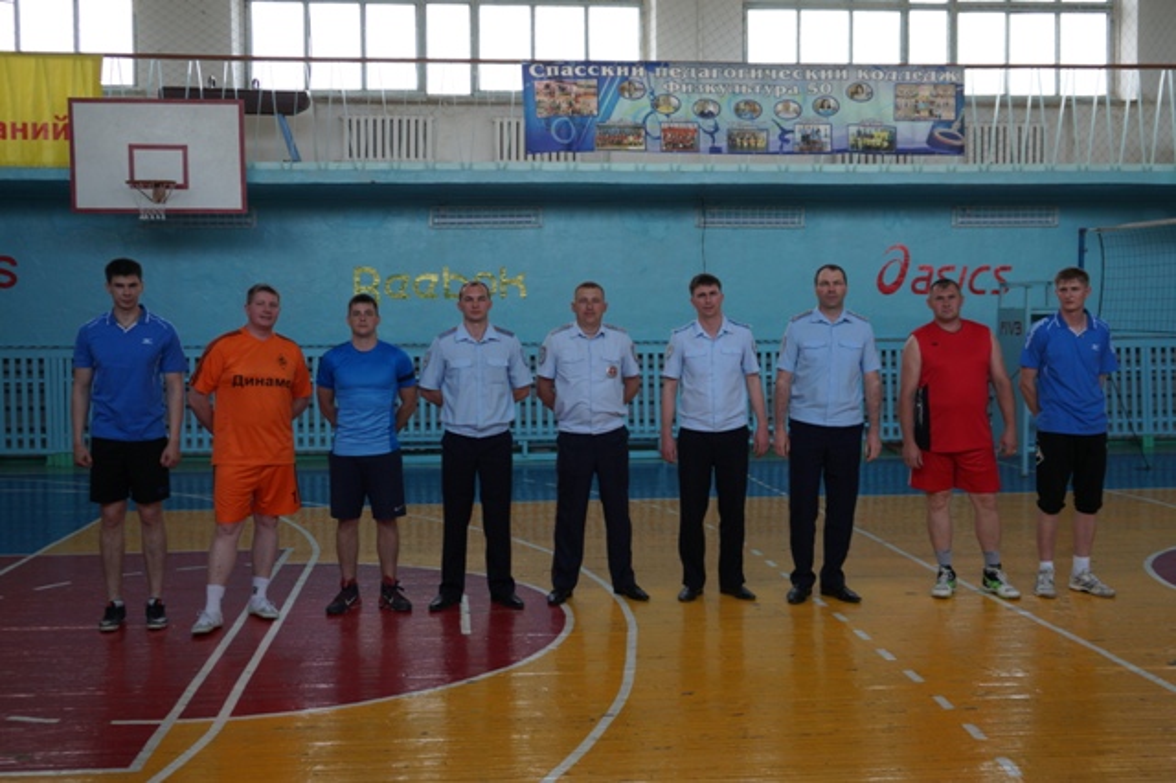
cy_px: 392
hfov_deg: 51.3
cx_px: 588
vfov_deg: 35.5
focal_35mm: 38
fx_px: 1224
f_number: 4.5
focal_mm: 25
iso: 250
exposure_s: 1/160
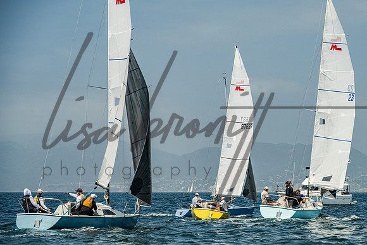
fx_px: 1373
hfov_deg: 15.2
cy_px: 142
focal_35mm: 135
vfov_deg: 10.2
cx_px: 213
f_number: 6.3
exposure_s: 1/800
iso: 320
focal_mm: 115
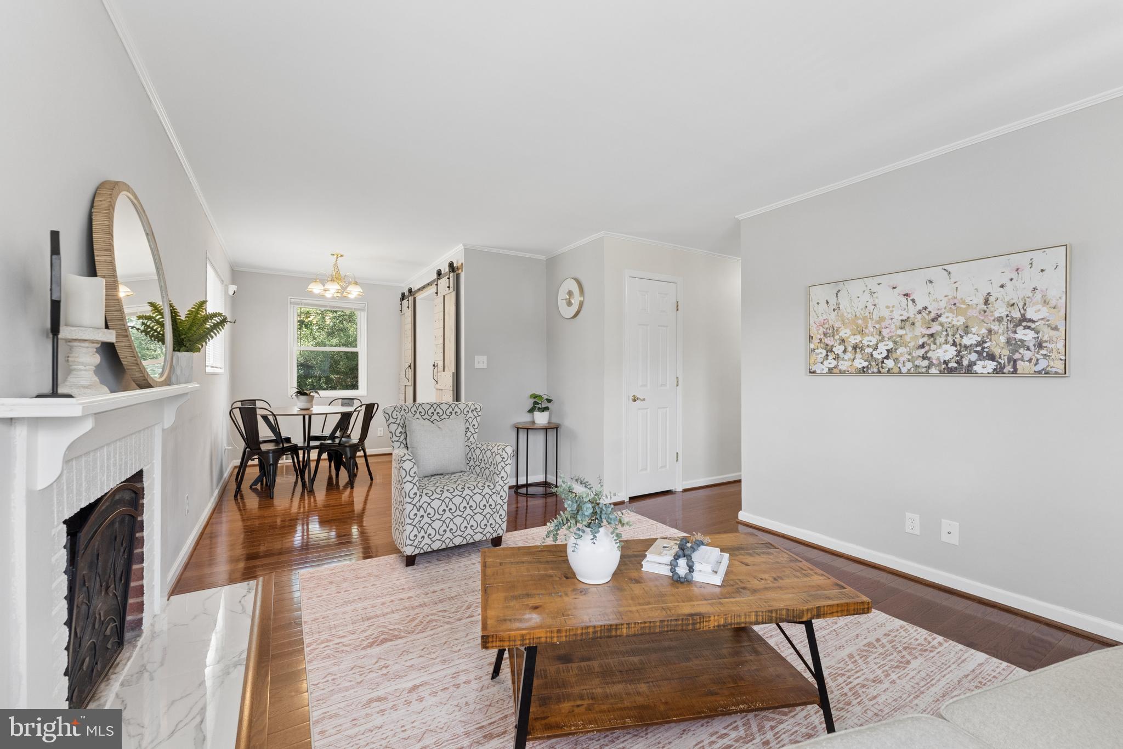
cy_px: 374
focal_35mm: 14
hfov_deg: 104.3
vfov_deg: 81.2
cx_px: 562
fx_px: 437
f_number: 7.1
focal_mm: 14
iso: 1250
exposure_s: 1/80
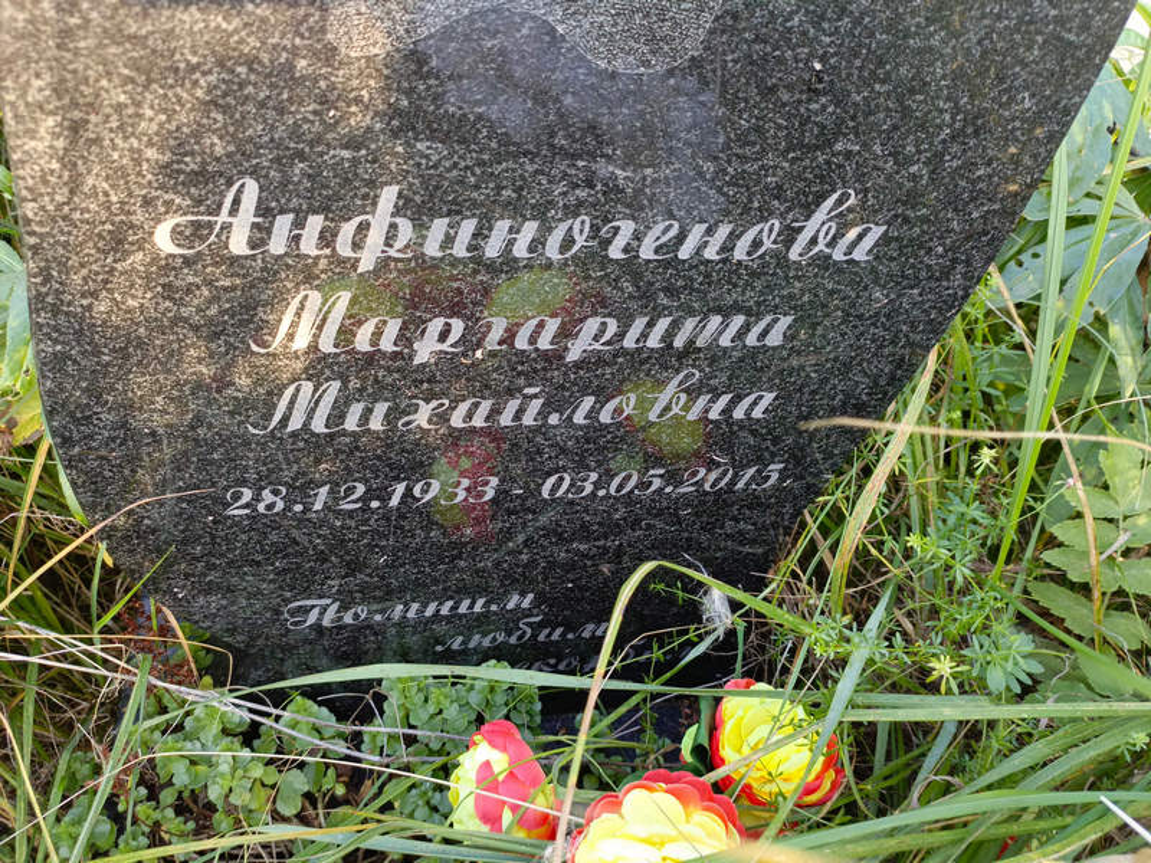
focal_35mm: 25
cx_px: 576
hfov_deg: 69.4
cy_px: 432
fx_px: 831
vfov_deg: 54.9
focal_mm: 4.76
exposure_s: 1/50
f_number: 1.69
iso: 231
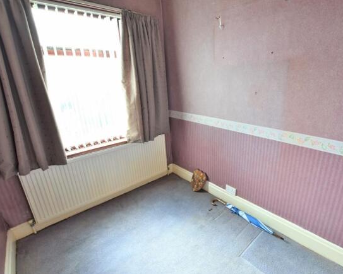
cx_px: 201
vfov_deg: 76.9
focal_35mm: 17
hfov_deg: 88.8
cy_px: 137
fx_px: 173
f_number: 5
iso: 160
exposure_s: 1/20
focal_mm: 10
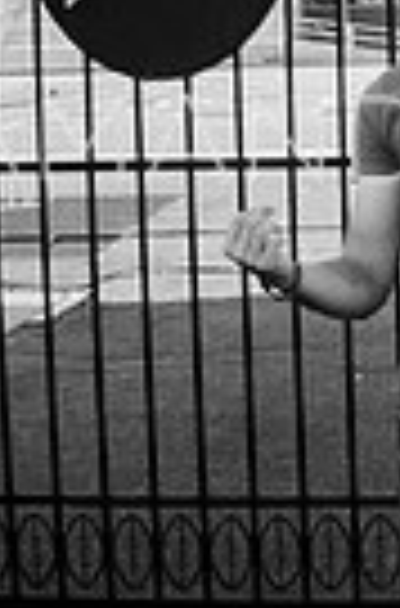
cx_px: 436
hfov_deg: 7.7
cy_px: -9
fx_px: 2939
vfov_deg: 11.7
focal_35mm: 175
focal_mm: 35
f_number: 6.3
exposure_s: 1/160
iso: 200
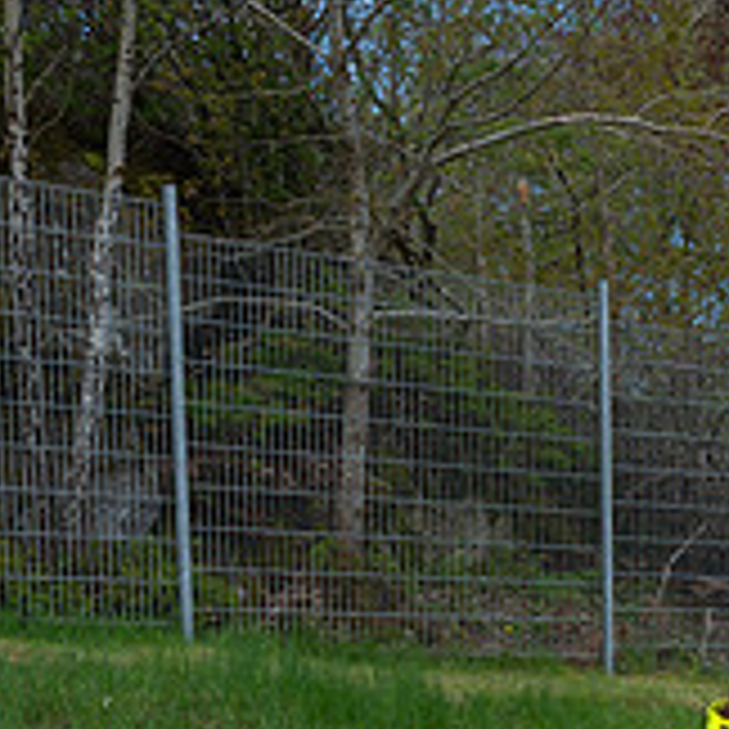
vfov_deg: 18.4
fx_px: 2097
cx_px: 867
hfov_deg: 18.7
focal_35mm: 88
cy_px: 937
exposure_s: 1/400
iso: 100
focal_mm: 24
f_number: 5.6
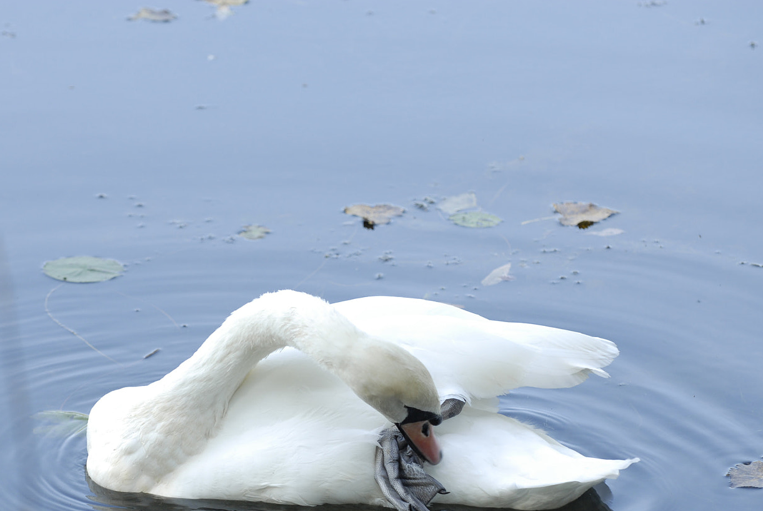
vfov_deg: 4.5
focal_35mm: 305
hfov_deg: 6.8
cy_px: 332
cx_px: 302
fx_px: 6464
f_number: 4
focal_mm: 155
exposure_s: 1/180
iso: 200
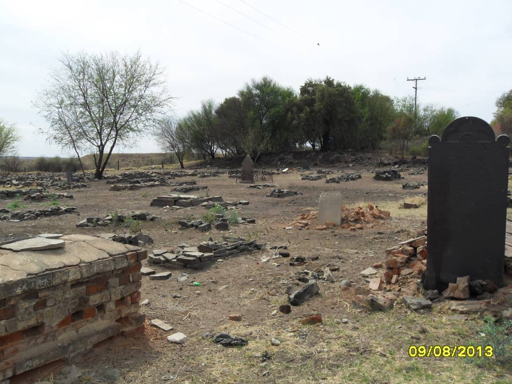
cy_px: 192
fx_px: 532
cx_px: 251
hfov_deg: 51.4
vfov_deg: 39.7
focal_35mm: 36
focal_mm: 6.3
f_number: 8.2
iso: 80
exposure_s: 1/180
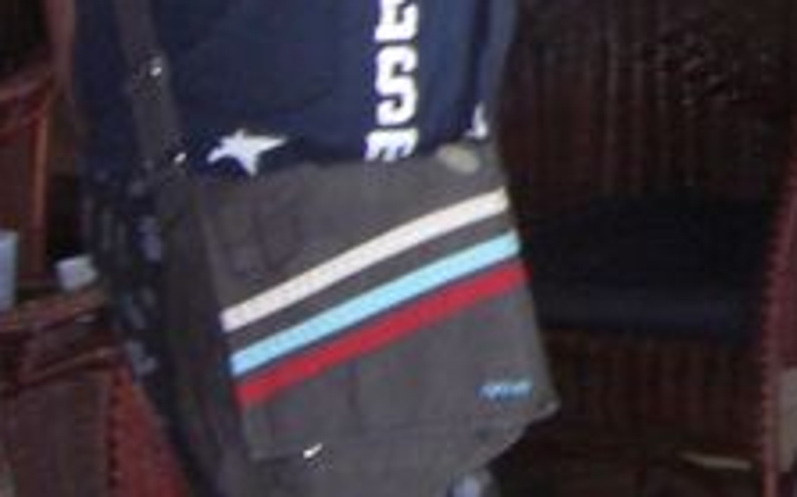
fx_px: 4015
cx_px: 1390
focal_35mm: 185
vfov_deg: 6.8
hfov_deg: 10.7
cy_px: -529
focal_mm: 6.2
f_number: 2.7
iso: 200
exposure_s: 1/60
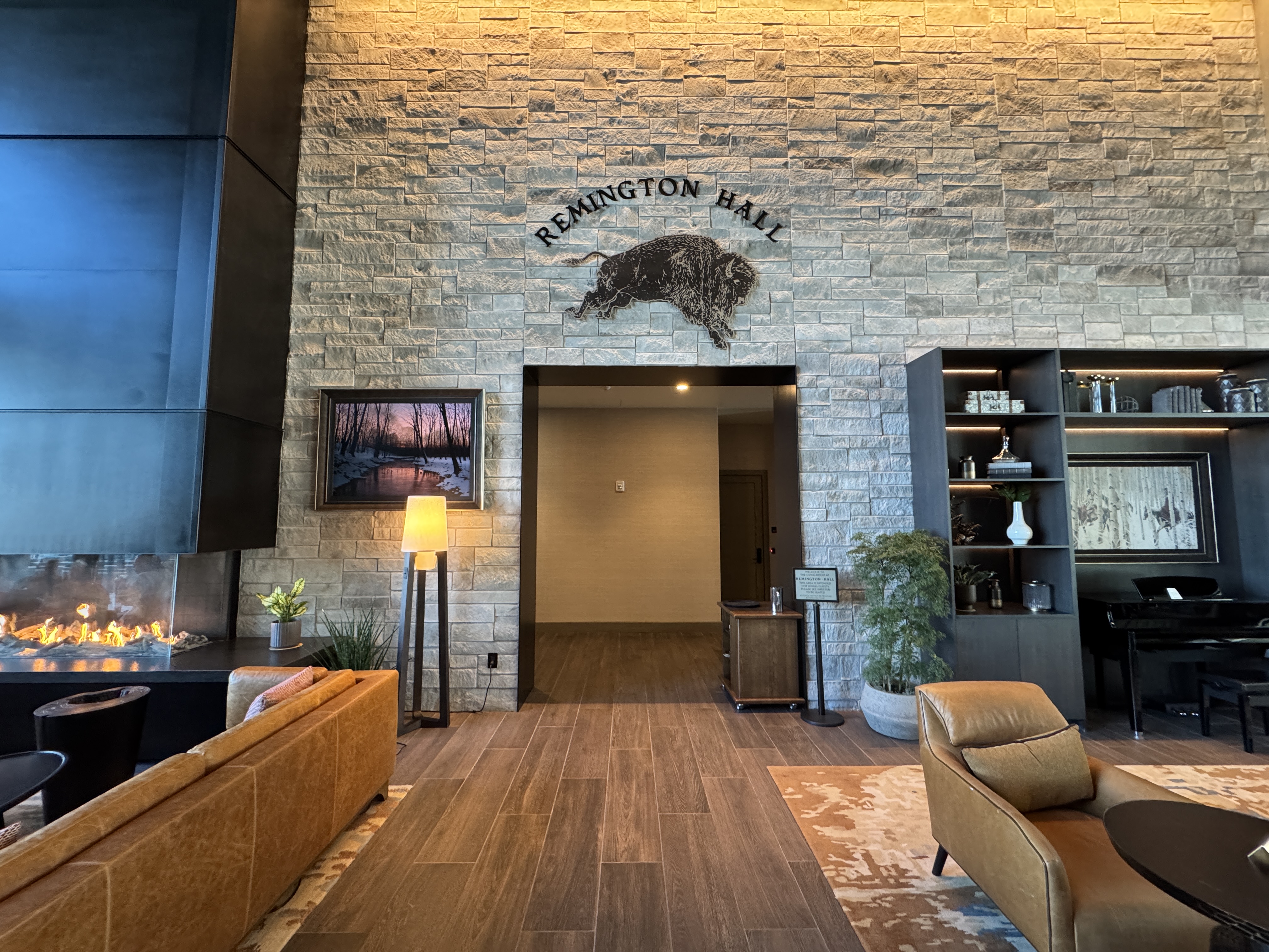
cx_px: 634
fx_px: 513
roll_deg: -0.4
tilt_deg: +4.4
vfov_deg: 85.7
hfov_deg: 102.1
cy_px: 476
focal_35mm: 14
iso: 400
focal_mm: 2.22
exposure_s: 1/60
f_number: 2.2
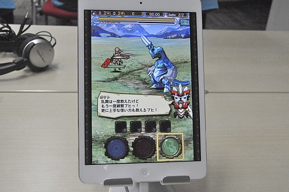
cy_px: 96
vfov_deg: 28.0
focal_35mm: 48
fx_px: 385
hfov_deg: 41.2
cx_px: 144
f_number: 10
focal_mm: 32
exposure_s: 1/400
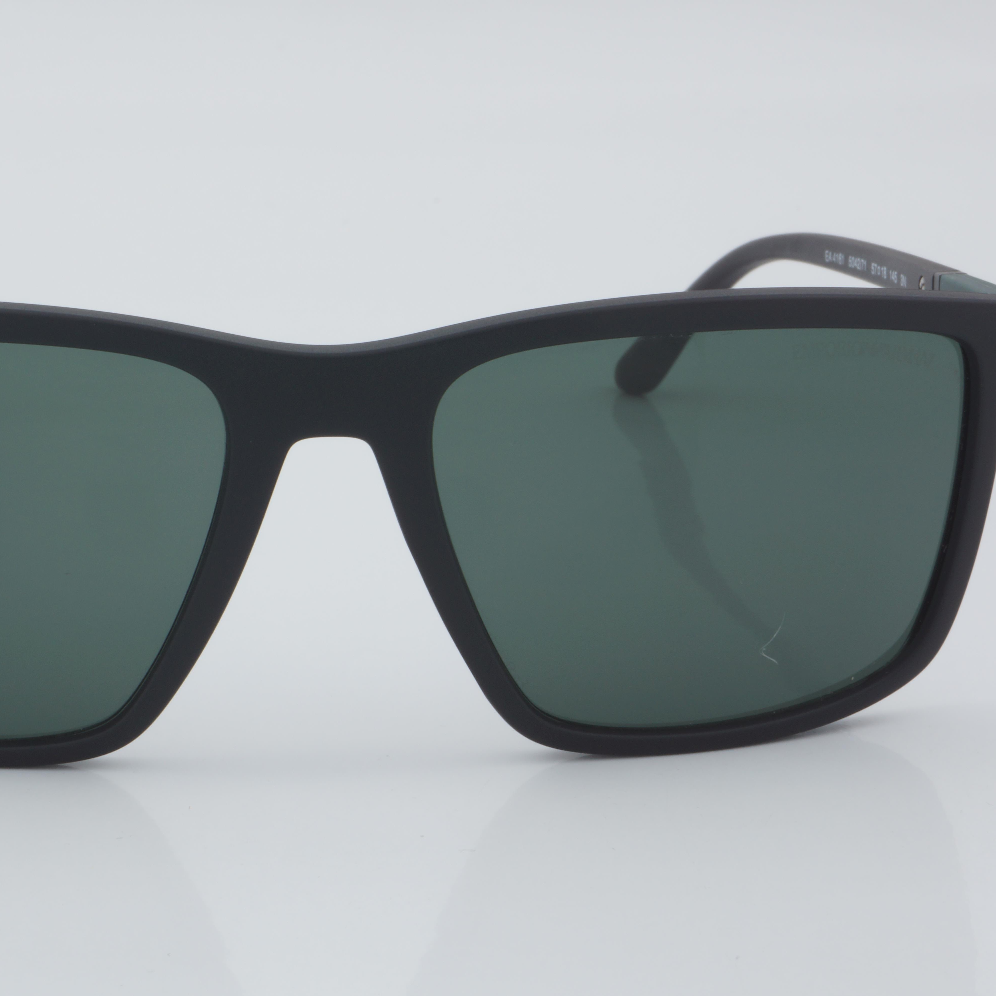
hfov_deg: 16.4
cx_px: 308
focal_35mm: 106
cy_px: 496
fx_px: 3439
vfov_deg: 16.5
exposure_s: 1/4
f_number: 32
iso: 100
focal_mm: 55
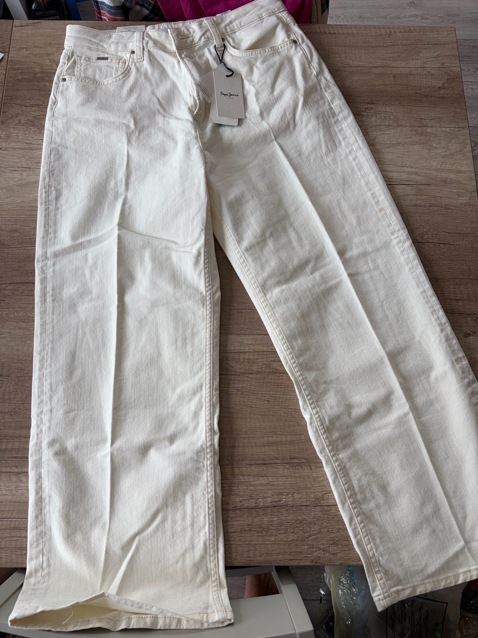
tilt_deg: -74.8
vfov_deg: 67.3
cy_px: 319
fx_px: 479
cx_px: 239
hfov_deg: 53.1
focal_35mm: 26
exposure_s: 1/122
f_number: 1.6
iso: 40
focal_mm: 5.96
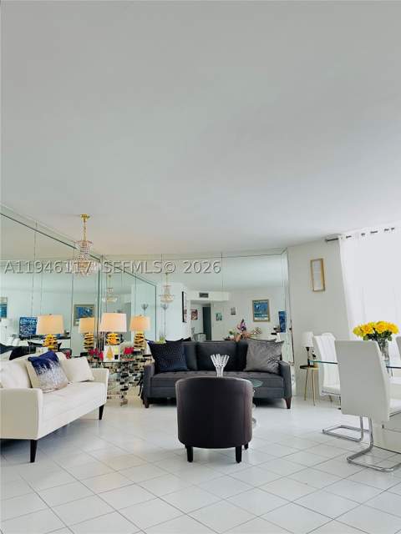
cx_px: 200
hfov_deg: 56.8
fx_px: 371
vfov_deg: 71.6
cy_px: 267
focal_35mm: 24
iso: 250
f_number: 1.78
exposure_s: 1/120
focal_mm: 6.86
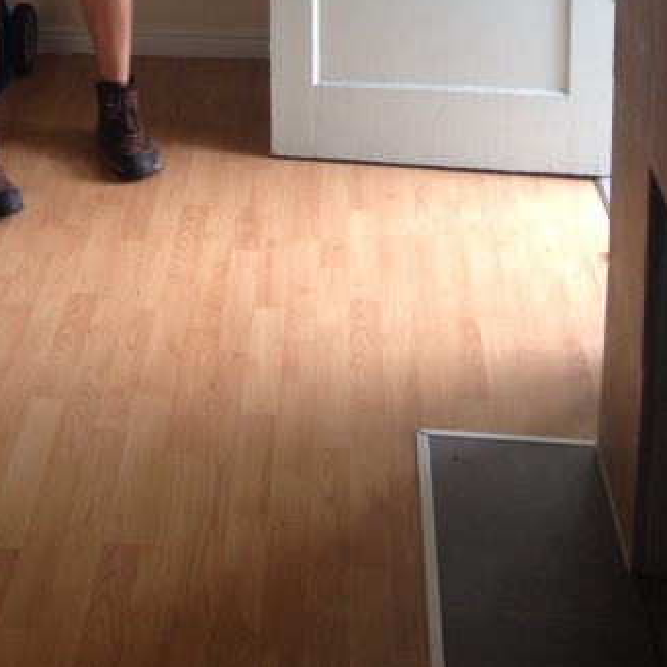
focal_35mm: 81
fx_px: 1766
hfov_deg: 21.0
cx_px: 88
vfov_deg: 20.1
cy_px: -120
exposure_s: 1/24
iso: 50
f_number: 2.4
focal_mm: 4.28
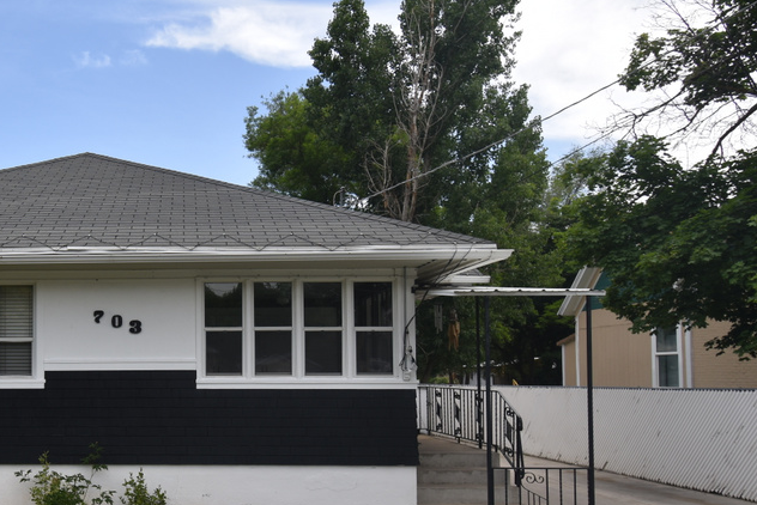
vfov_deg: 38.3
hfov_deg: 52.0
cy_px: 352
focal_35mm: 34
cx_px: 146
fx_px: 715
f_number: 8
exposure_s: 1/250
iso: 110
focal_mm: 14
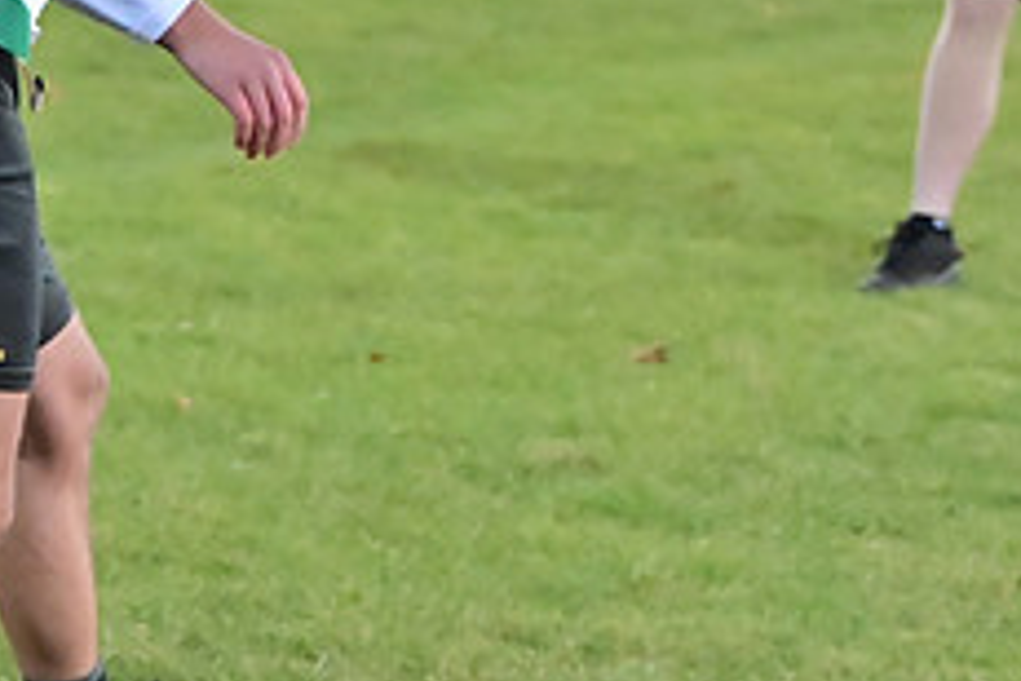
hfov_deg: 5.2
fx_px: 11173
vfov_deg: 3.5
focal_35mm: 394
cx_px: 415
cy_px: 440
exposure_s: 1/500
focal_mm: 105
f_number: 4
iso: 6400
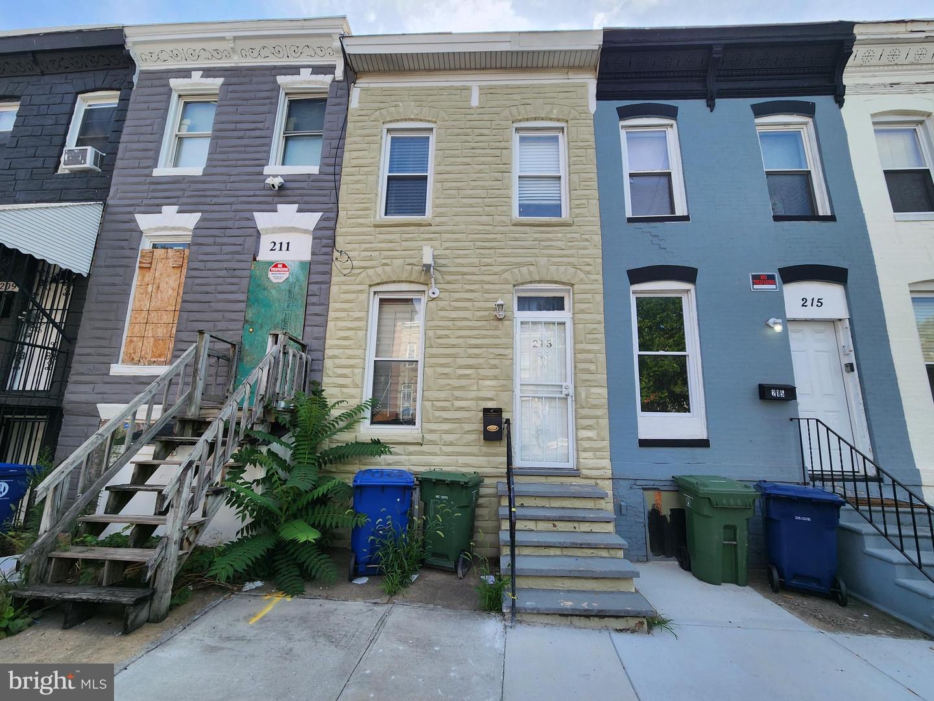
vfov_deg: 89.9
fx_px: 351
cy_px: 350
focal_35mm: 13
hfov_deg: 106.2
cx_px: 467
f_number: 2.2
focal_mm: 2.2
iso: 50
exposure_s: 1/792
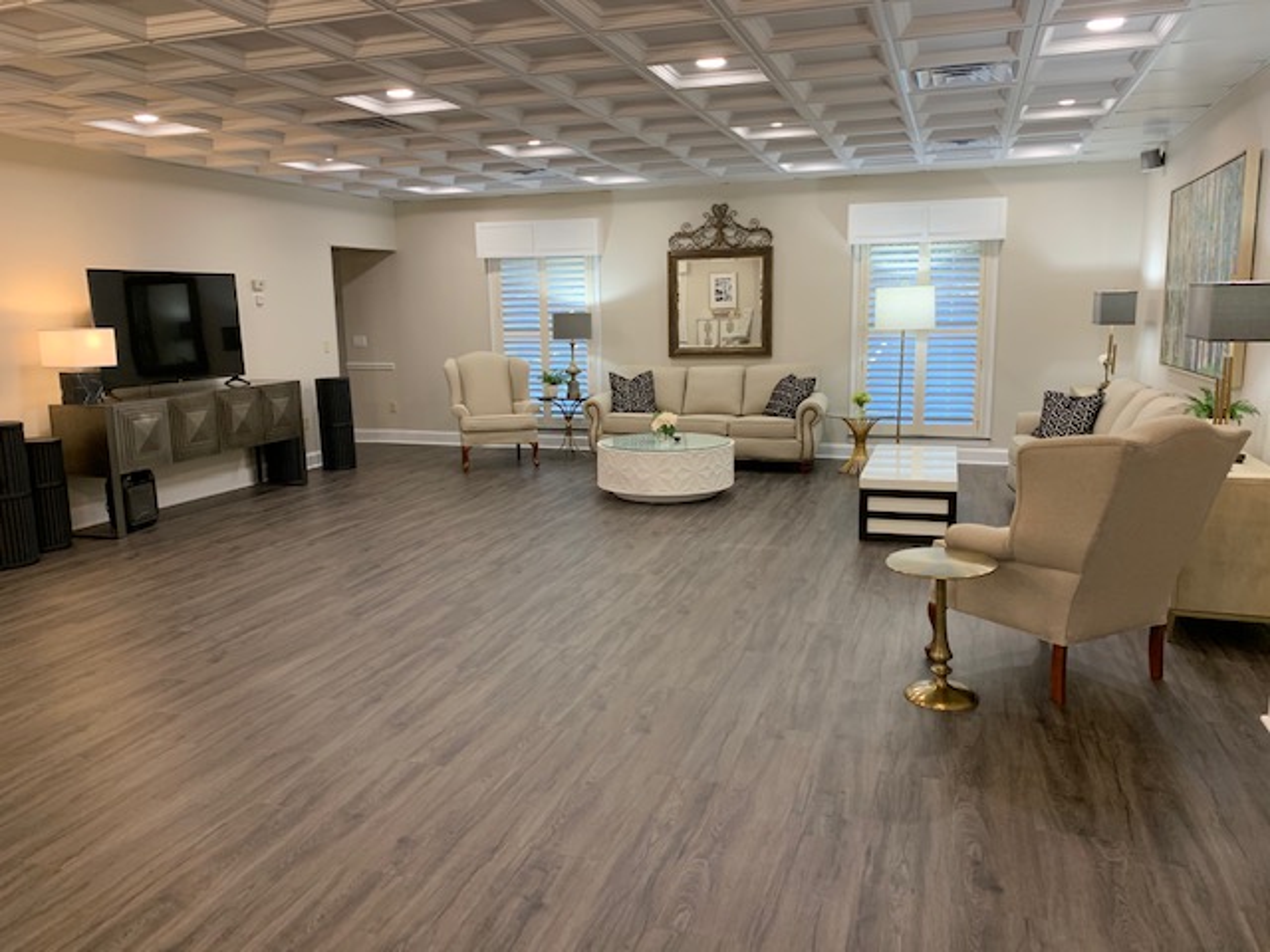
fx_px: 954
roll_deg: +1.4
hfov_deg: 67.3
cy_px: 476
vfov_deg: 53.1
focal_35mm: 26
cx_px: 635
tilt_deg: -9.4
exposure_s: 1/60
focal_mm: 4.25
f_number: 1.8
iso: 200
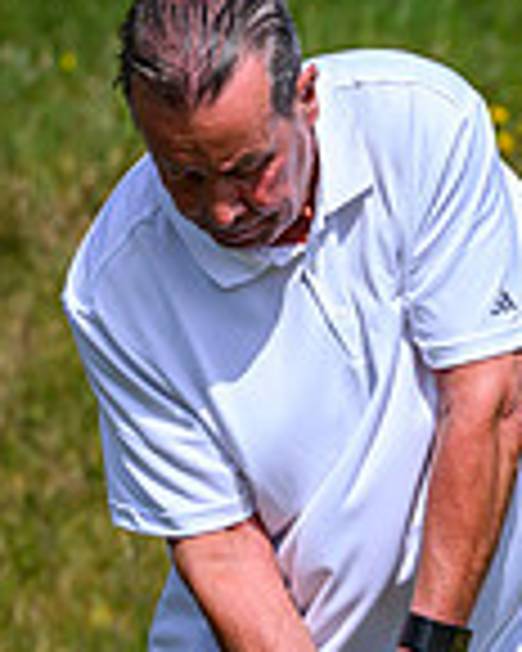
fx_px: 33737
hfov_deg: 0.9
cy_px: 405
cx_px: 769
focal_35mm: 1747
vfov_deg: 1.1
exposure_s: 1/6400
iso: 500
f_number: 4
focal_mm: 400
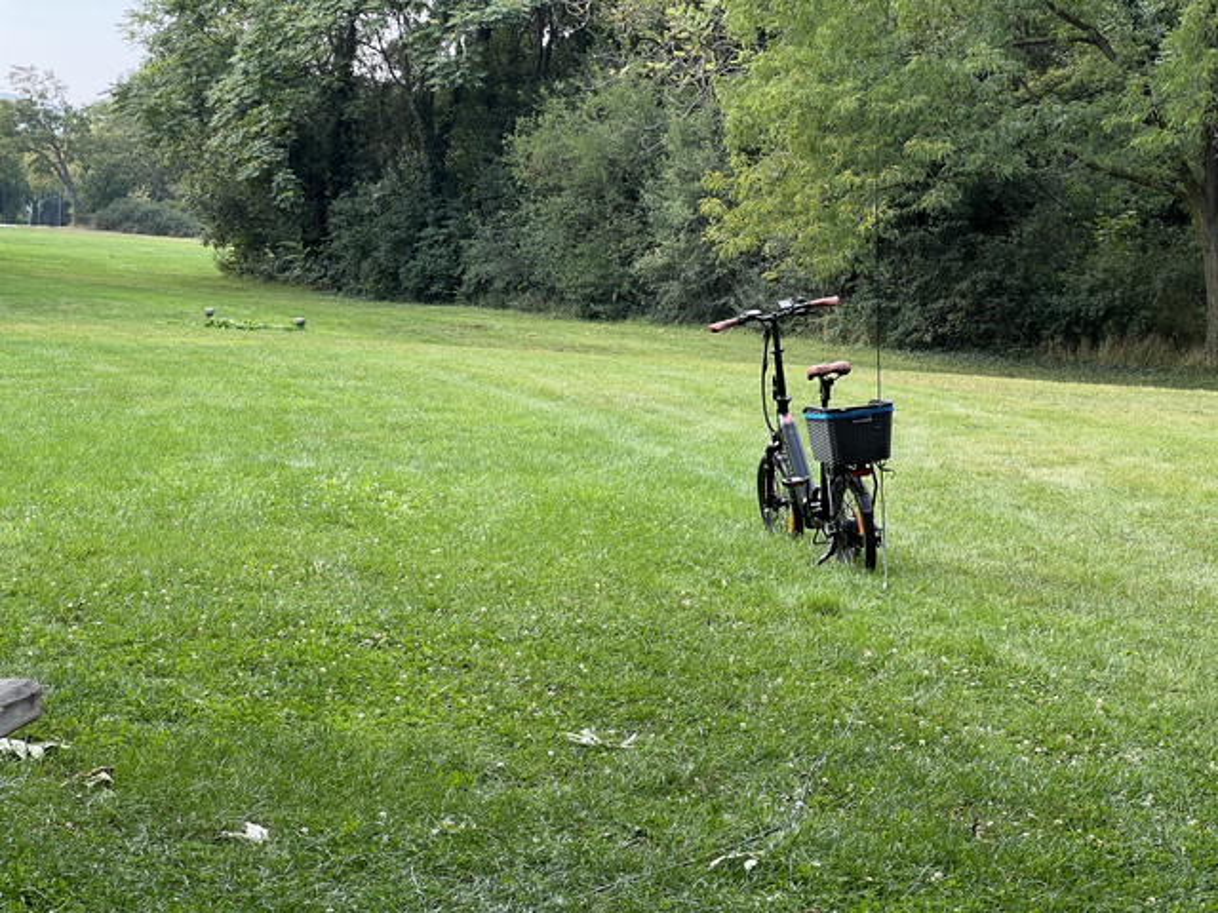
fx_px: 2709
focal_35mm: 77
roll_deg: -2.7
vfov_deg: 19.1
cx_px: 609
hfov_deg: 25.3
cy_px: 456
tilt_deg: -4.4
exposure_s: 1/109
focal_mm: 9
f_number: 2.8
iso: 32
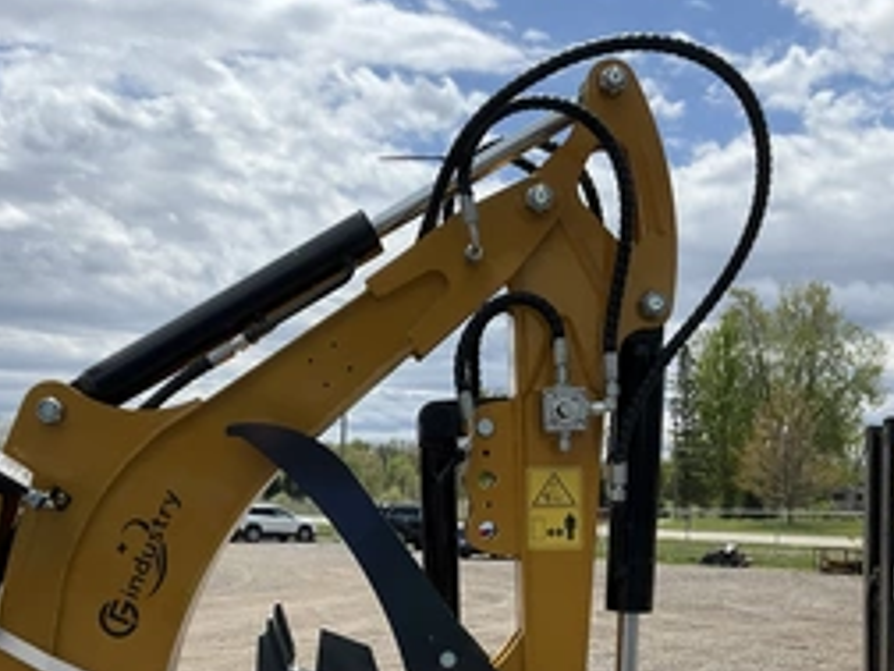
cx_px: 365
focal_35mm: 46
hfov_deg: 41.1
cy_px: 515
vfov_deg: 30.9
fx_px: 1188
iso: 25
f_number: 1.8
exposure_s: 1/2801
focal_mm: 3
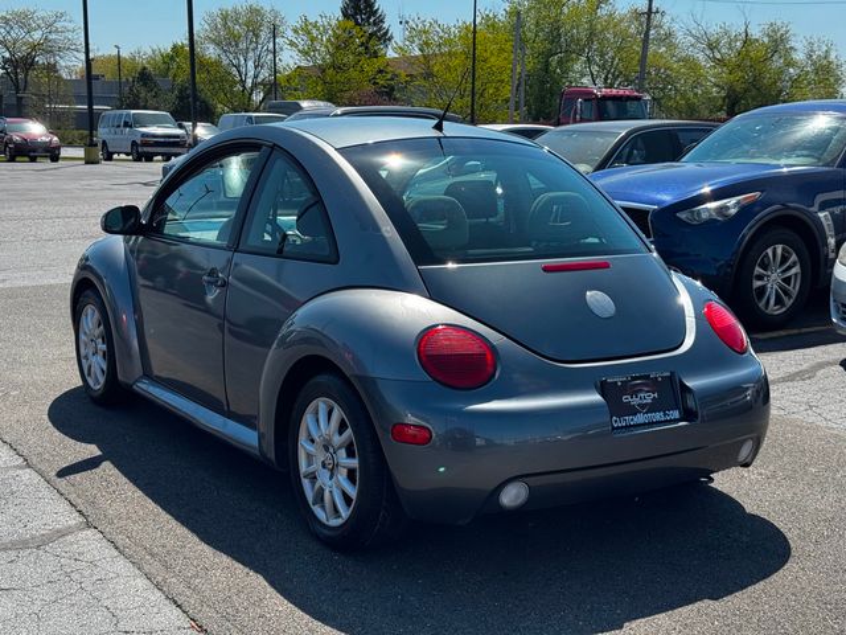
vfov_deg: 30.3
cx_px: 423
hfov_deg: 39.7
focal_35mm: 48
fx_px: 1173
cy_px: 318
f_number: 1.78
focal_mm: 6.76
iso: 64
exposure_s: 1/2415
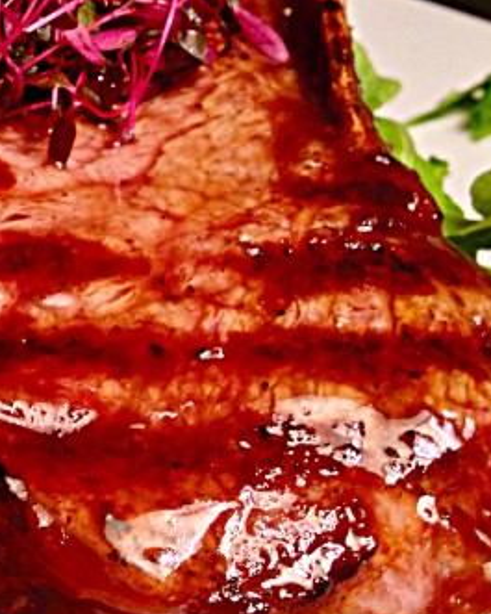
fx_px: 1325
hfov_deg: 20.0
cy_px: 237
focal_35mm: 73
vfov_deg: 26.0
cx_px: -59
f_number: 2.4
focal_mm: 4.12
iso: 125
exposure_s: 1/20
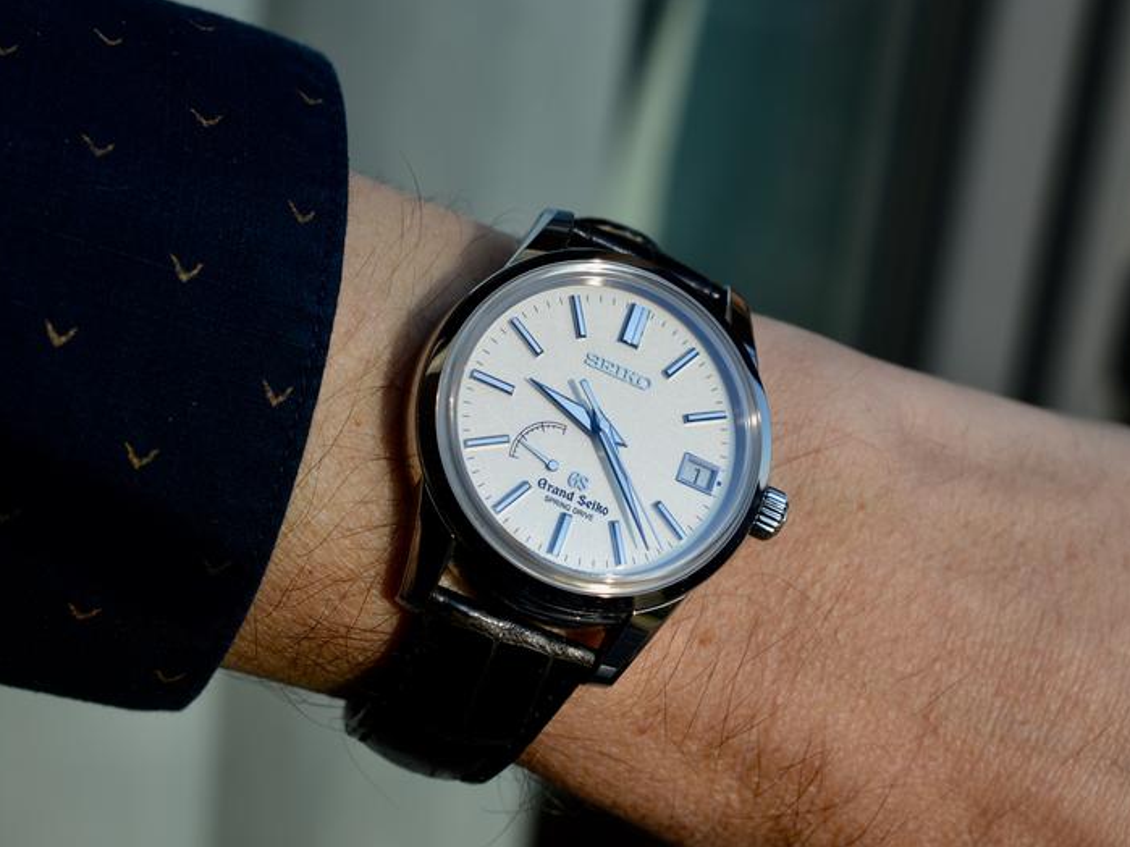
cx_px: 606
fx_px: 2154
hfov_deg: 29.4
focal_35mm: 66
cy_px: 425
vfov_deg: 22.2
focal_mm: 40
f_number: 8
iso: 100
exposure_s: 1/250
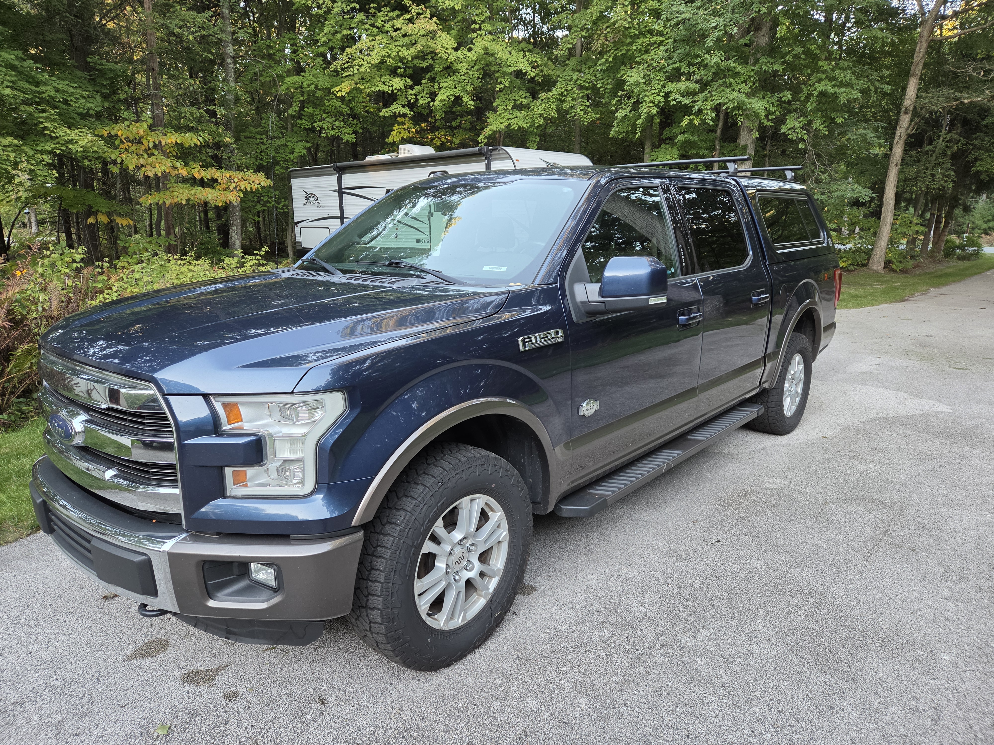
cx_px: 497
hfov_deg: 73.9
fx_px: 660
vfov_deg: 58.9
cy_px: 372
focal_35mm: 23
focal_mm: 5.4
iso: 160
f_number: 1.8
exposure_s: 1/120
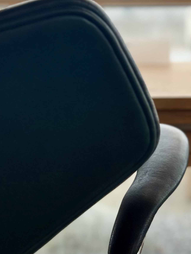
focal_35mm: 113
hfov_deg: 13.0
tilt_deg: -14.1
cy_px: 210
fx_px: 831
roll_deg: +0.6
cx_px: 158
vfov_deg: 17.2
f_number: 1.78
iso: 100
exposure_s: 1/499
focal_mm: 6.76
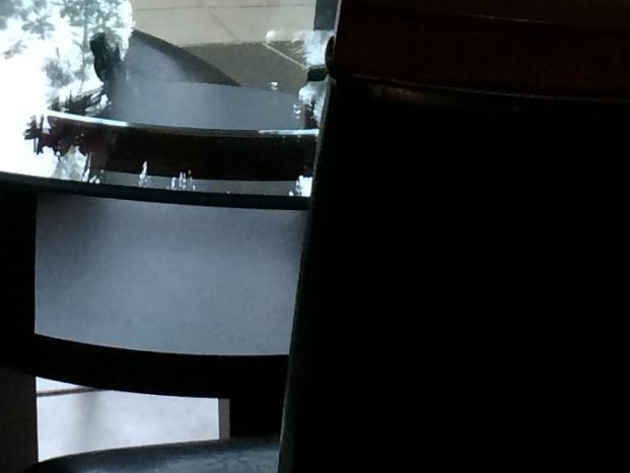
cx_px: 128
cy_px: -102
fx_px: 2548
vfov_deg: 10.4
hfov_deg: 14.0
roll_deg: -1.7
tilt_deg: -15.2
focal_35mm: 140
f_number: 2.2
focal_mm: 4.15
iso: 50
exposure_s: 1/30
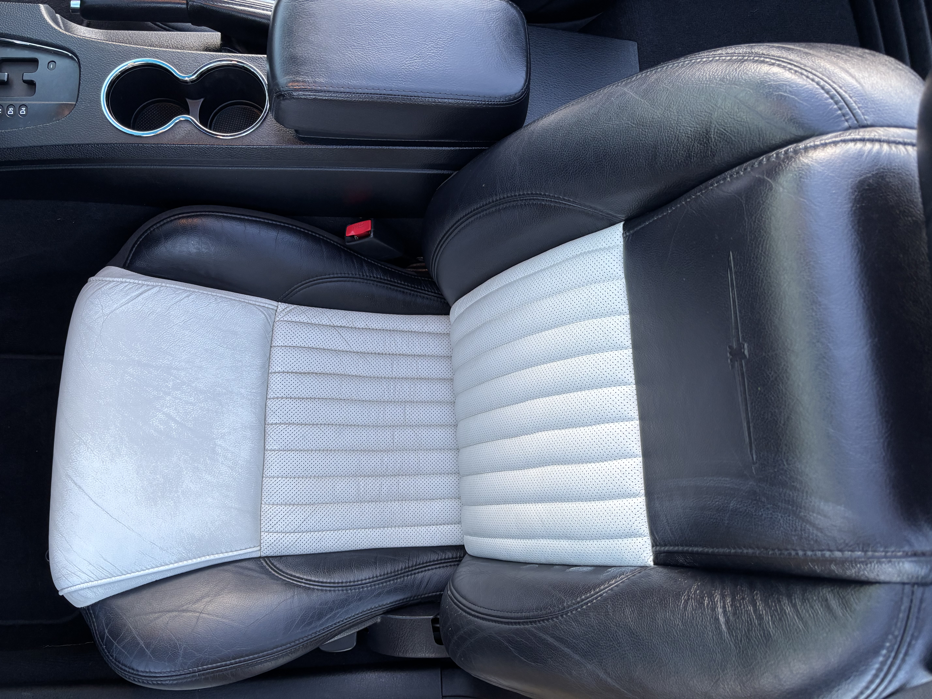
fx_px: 700
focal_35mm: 26
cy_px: 350
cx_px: 466
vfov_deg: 53.1
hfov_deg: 67.3
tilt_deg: -77.4
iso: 125
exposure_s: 1/69
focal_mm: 5.96
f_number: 1.6
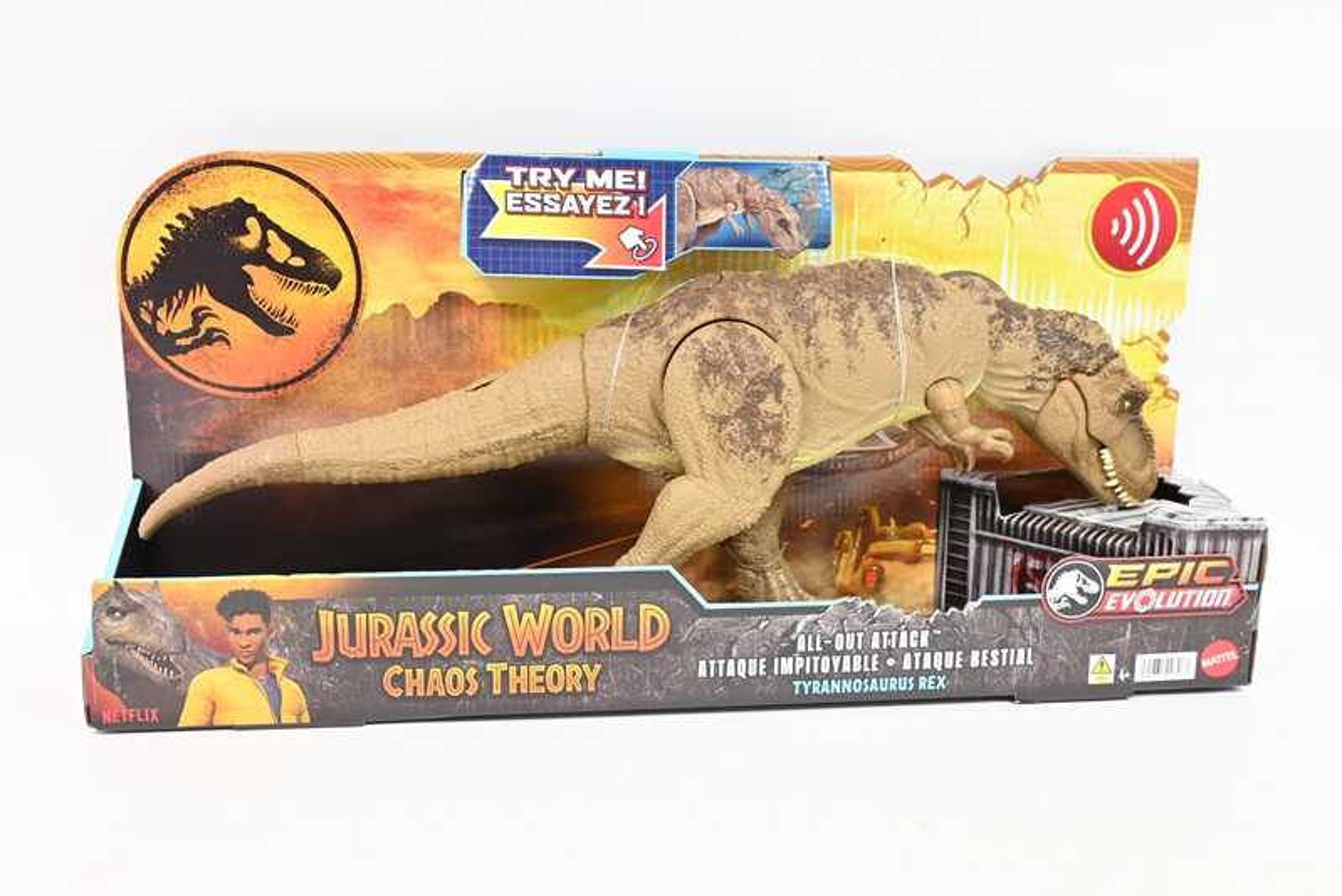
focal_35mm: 40
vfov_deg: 33.6
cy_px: 448
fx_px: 1482
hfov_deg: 48.7
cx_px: 671
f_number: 4.5
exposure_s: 1/125
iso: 800
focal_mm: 26.5
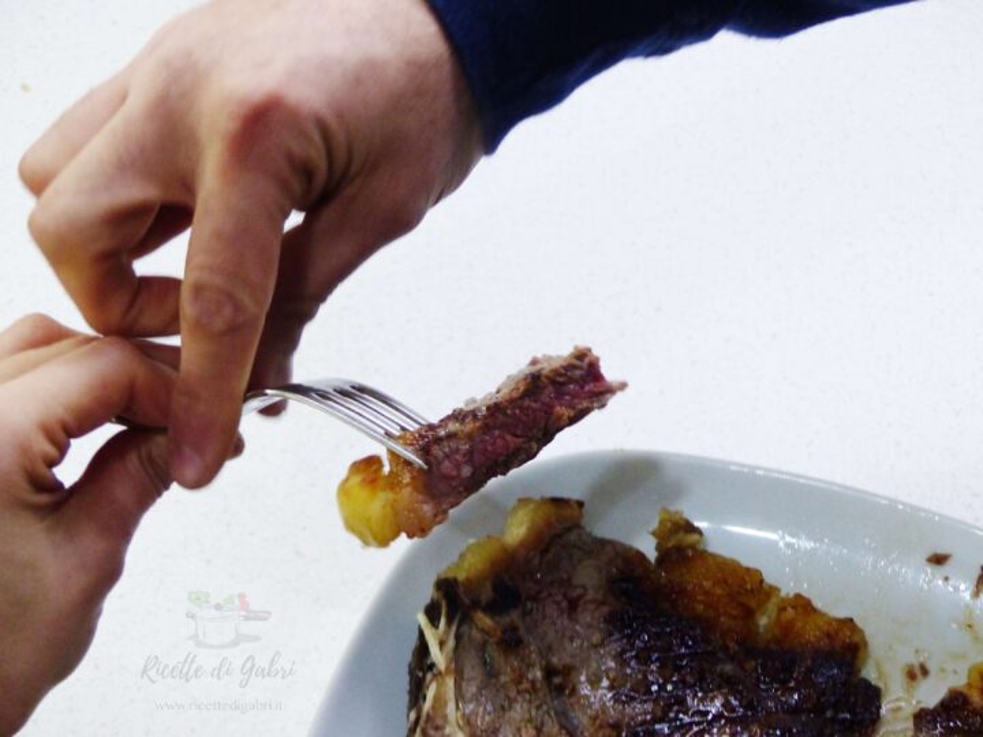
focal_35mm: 69
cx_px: 492
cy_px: 368
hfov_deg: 28.2
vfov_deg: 21.3
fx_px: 1959
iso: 400
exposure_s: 1/60
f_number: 2.8
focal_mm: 12.5
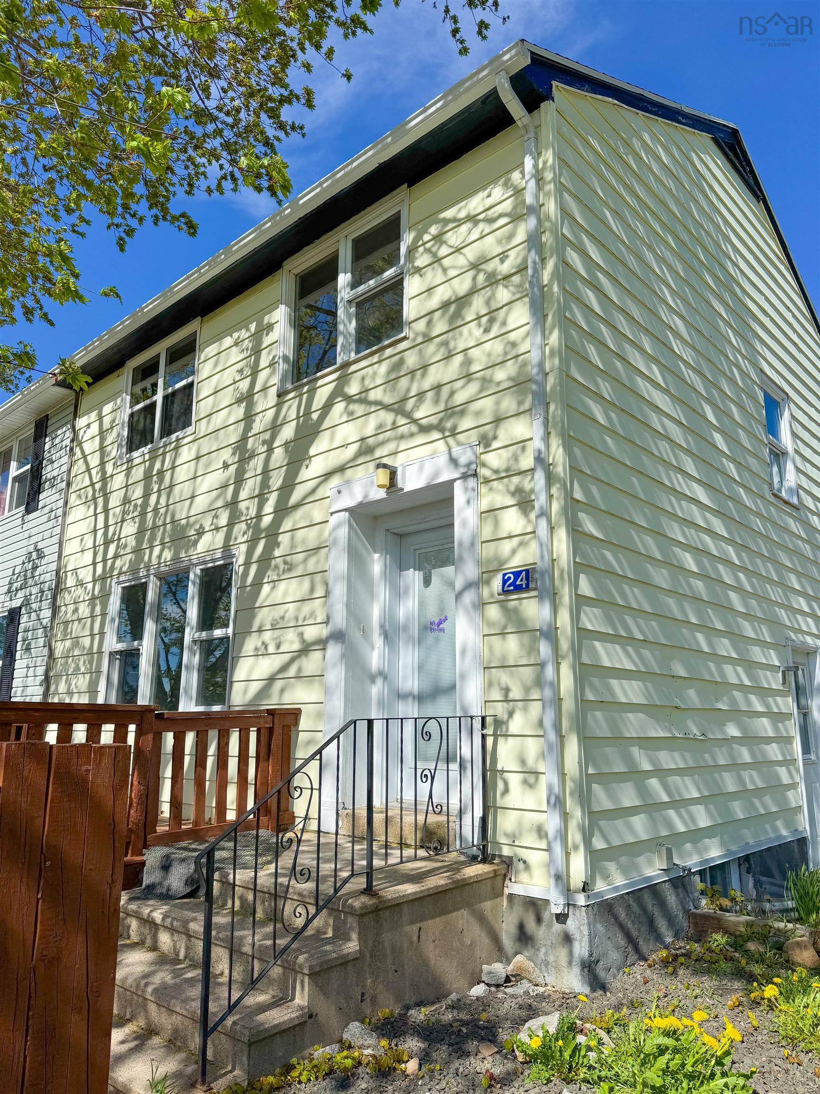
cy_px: 547
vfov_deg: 71.6
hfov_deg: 56.8
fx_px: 758
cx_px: 410
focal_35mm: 24
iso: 80
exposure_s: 1/8000
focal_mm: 6.76
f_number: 1.8
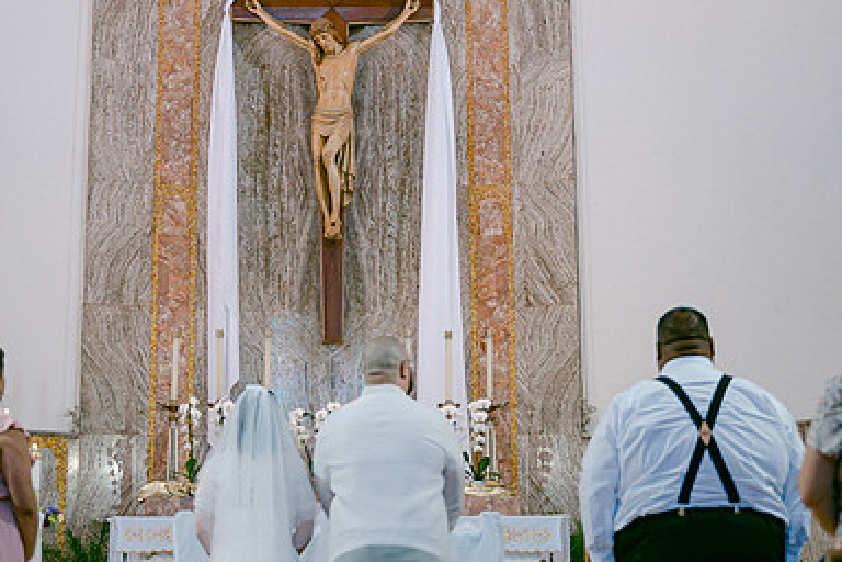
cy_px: 149
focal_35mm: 83
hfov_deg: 24.4
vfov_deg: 16.4
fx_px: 1941
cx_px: 338
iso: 1600
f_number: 2.8
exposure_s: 1/400
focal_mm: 55
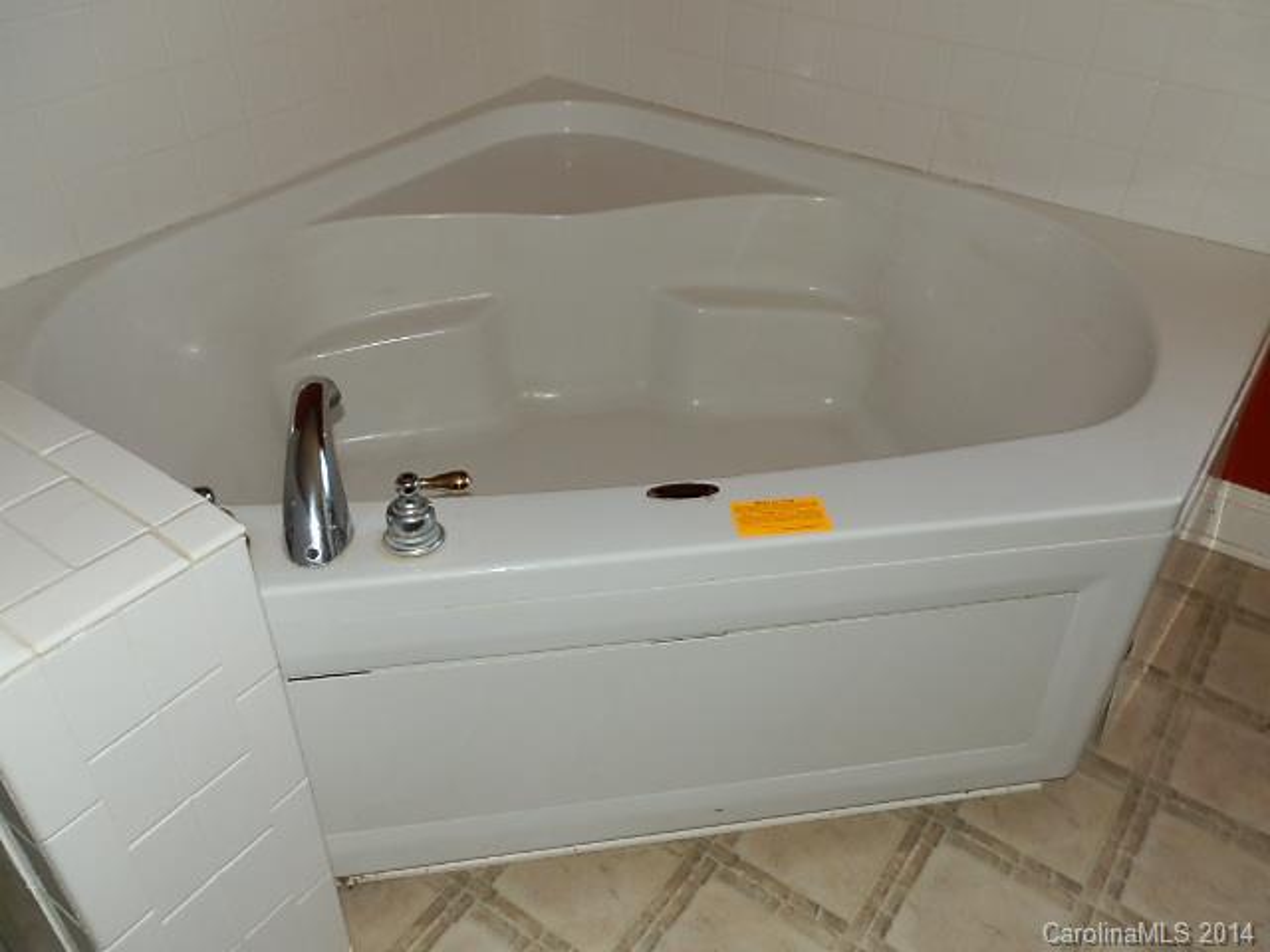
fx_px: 1027
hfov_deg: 63.4
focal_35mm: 28
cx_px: 635
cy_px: 476
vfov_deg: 49.7
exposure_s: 1/30
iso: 100
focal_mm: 5
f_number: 3.1
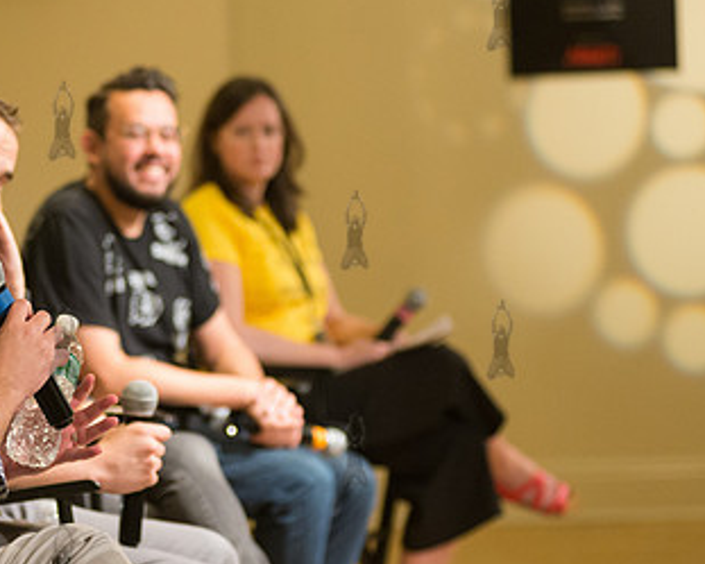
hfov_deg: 11.0
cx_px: 61
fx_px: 3653
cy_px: 339
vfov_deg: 8.8
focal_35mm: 175
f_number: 3.5
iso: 3200
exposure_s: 1/320
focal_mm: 100
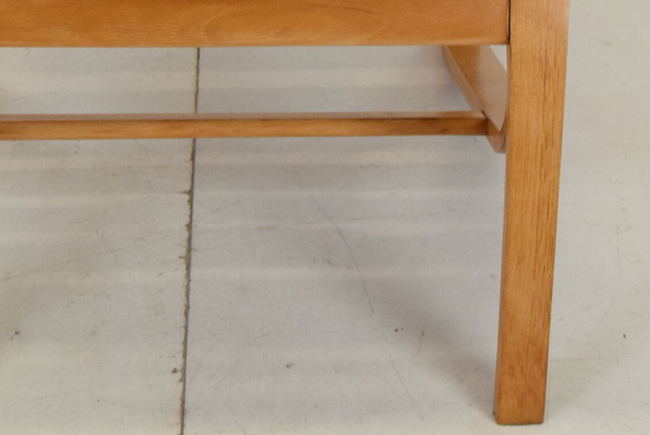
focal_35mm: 159
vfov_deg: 8.6
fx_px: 2873
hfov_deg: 12.9
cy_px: -59
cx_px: 239
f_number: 7.1
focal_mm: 40
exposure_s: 1/200
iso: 1600
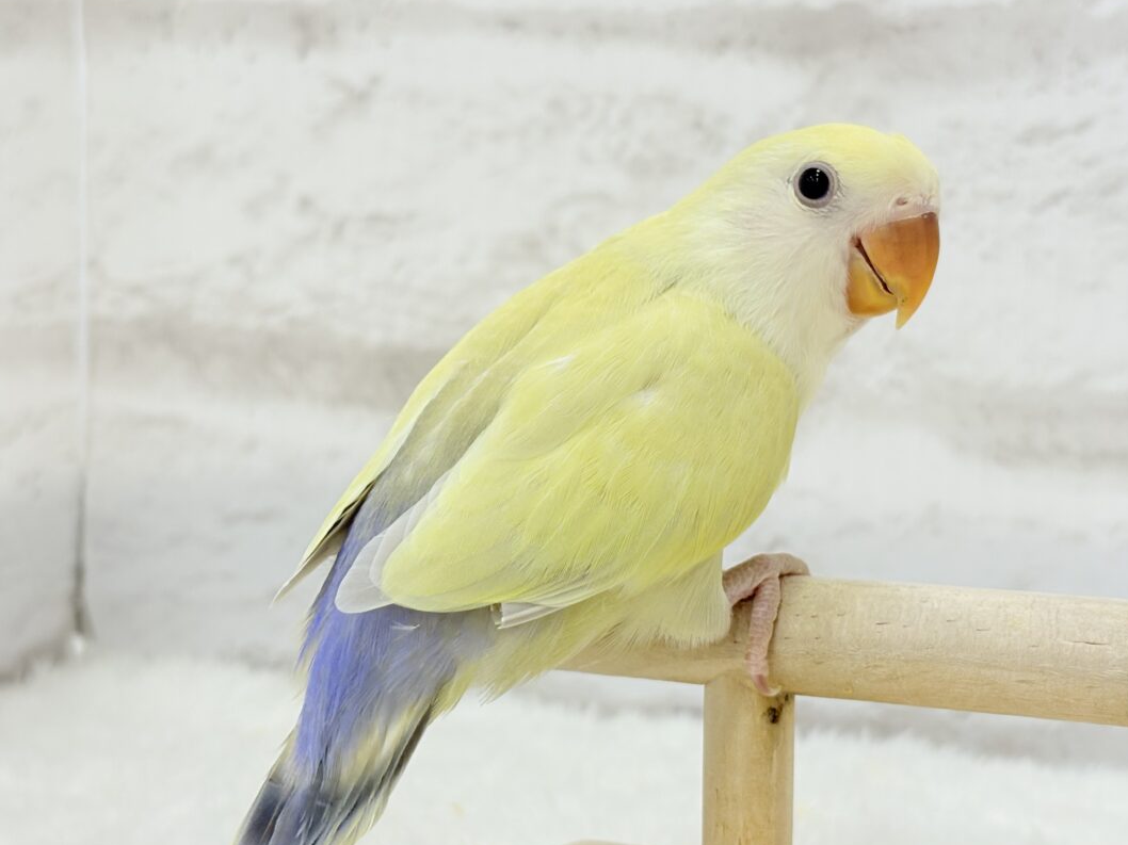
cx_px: 554
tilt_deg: -7.0
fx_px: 1922
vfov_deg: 24.8
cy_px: 418
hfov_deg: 32.7
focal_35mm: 59
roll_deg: -0.3
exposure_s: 1/100
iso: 64
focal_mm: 5.96
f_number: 1.6
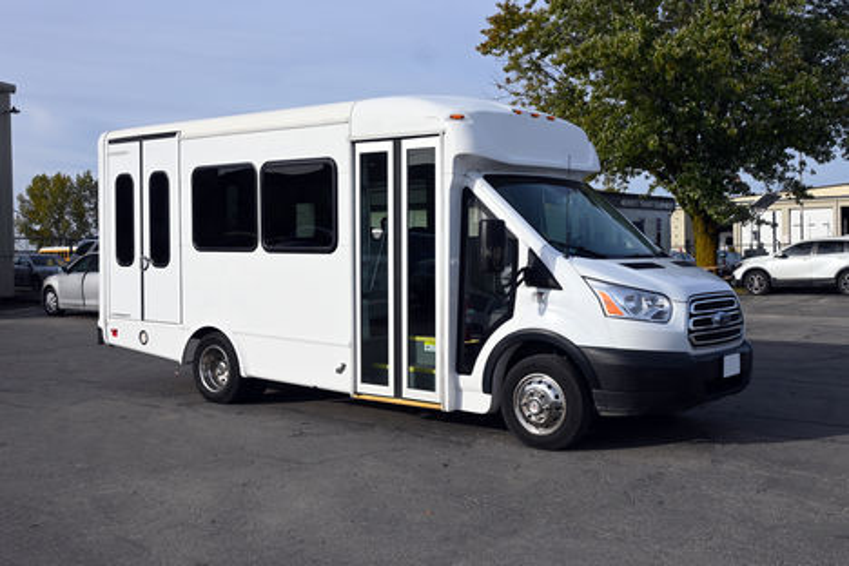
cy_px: 283
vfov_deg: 29.4
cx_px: 424
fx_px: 1079
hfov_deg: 43.0
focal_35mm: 46
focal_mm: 30.5
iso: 100
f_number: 8
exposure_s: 1/400
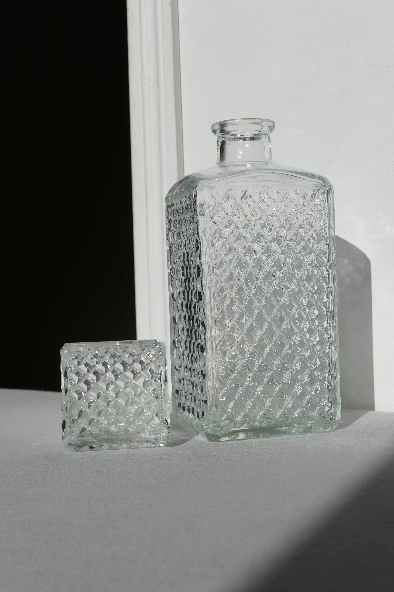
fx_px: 936
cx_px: 197
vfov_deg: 35.1
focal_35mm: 57
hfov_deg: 23.8
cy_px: 296
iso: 125
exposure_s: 1/1600
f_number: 6.3
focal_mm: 20.62
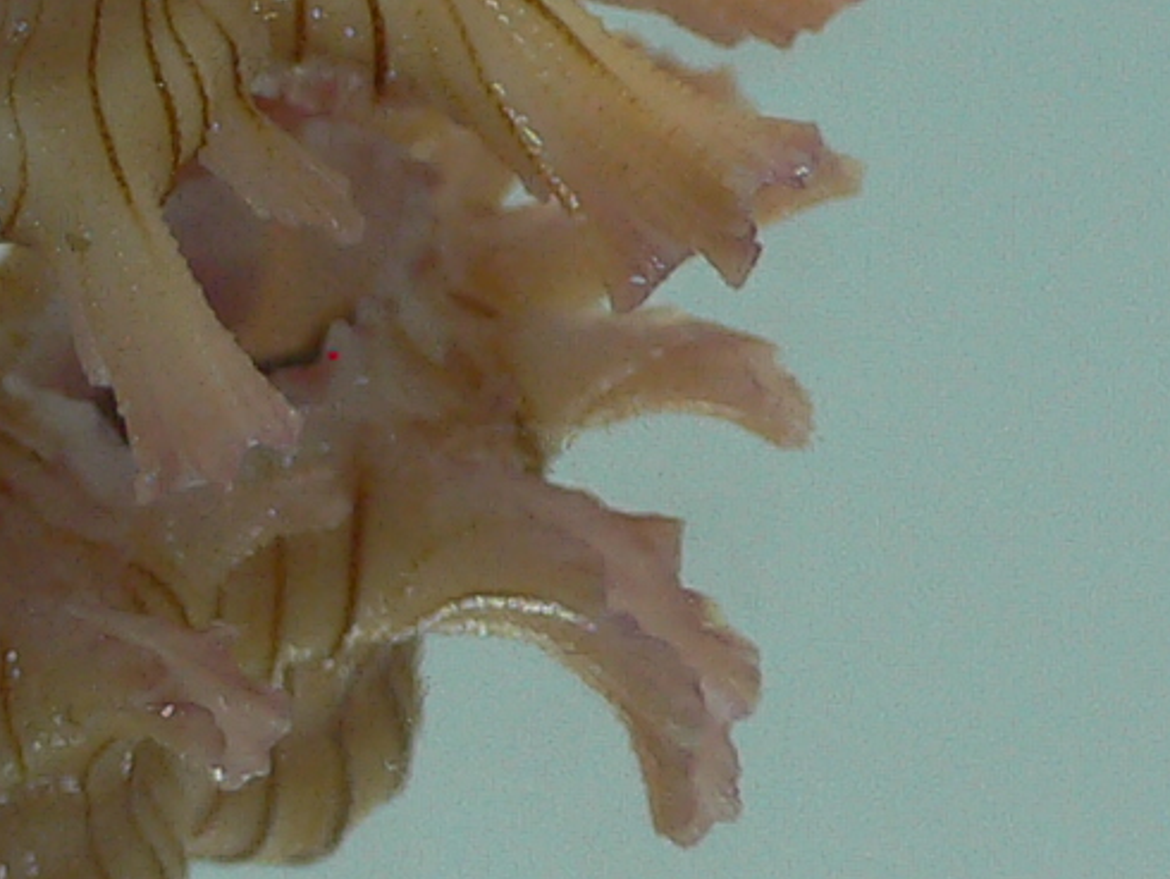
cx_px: 64
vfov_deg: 10.2
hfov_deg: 13.5
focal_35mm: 144
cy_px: 0
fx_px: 4869
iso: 80
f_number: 2.8
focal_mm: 4.6
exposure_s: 1/60
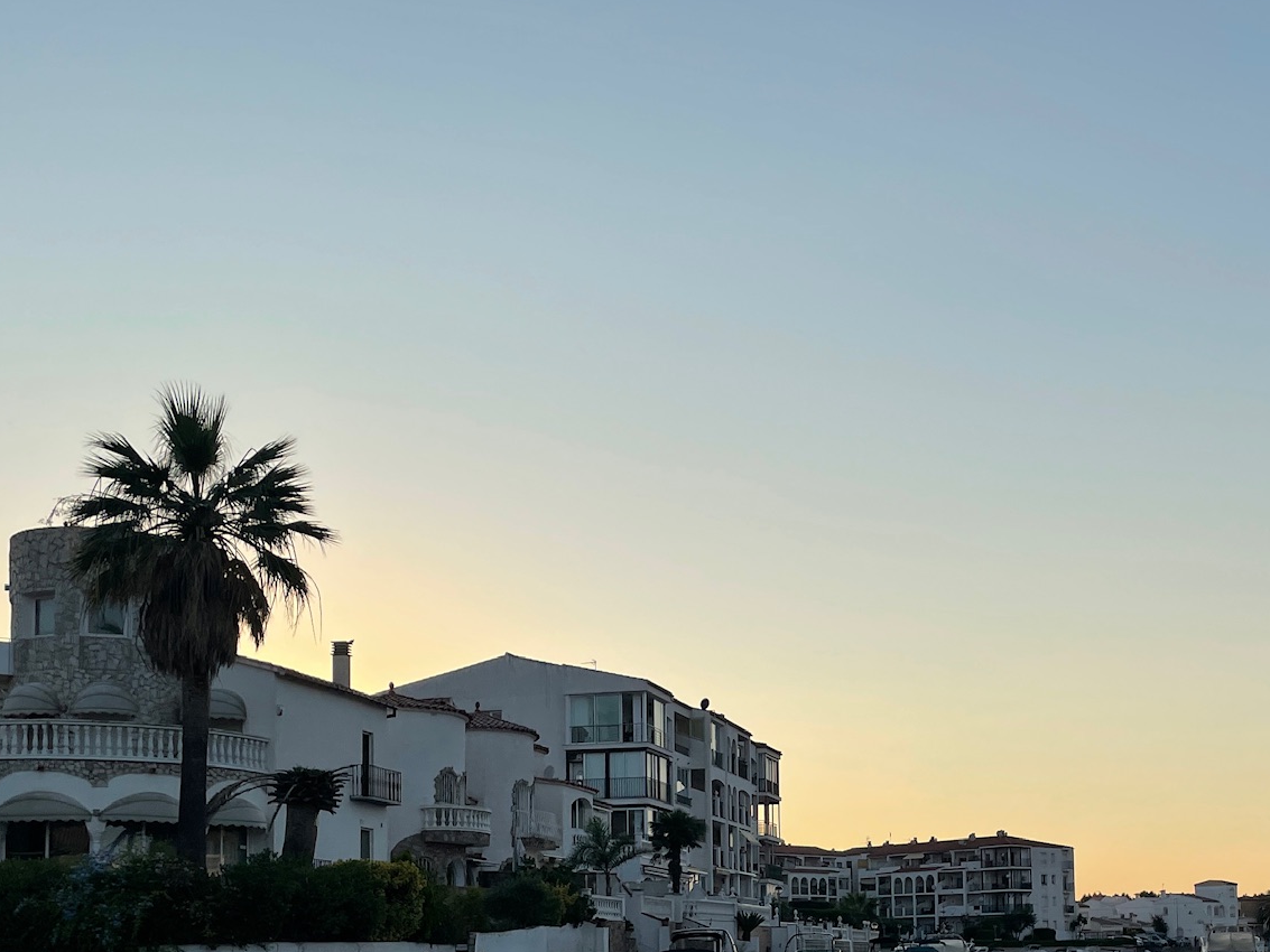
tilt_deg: +5.2
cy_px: 830
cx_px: 813
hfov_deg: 40.1
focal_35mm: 47
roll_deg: +2.2
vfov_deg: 29.8
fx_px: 1725
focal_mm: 4.2
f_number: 1.6
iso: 32
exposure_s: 1/2817
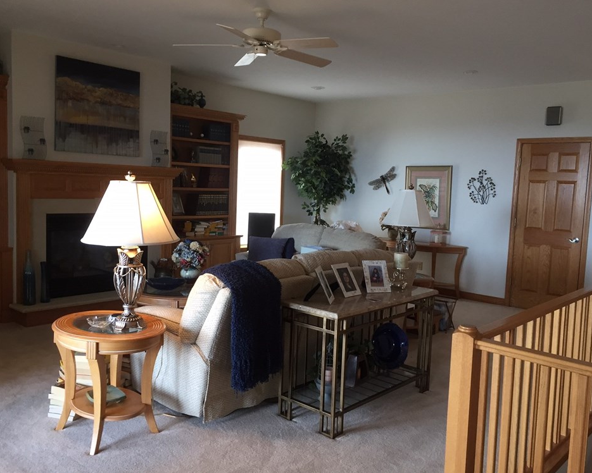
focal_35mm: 31
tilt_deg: -5.3
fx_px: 543
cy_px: 238
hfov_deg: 57.2
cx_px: 301
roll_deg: -3.2
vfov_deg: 47.1
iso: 80
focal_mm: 4.15
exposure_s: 1/30
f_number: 2.2
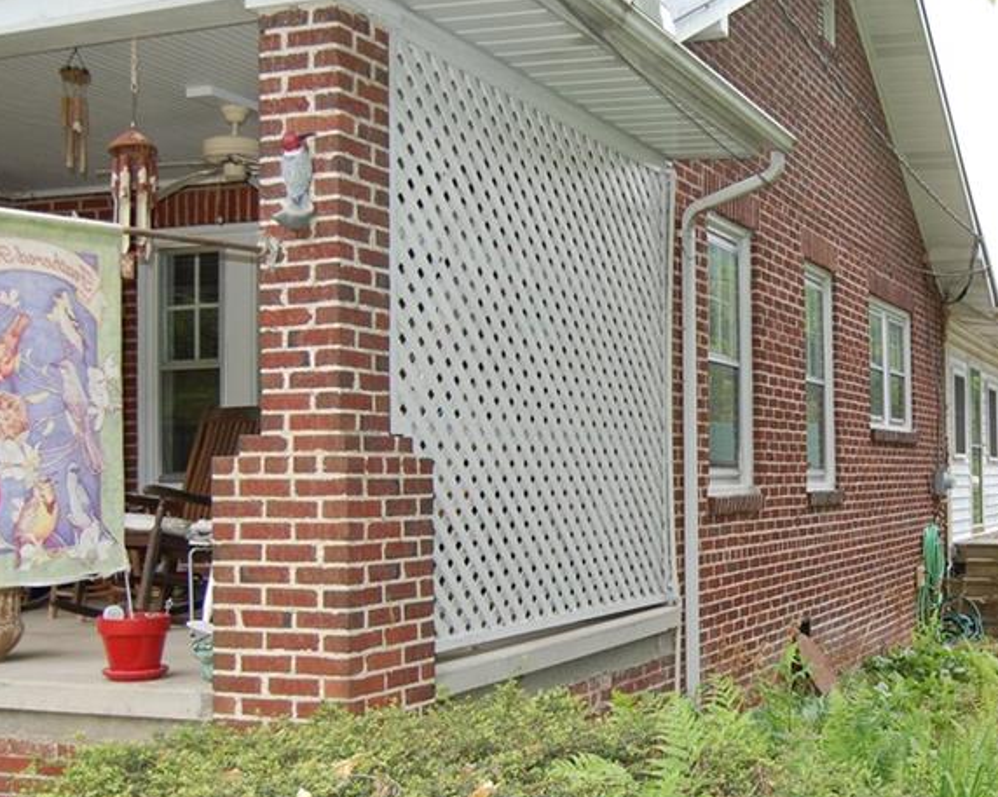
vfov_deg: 31.5
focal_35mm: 48
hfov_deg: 37.5
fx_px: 1412
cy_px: 439
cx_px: 801
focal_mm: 19
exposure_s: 1/500
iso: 400
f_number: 4
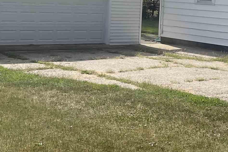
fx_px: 557
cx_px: 146
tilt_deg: -1.9
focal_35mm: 88
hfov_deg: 23.1
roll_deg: -2.7
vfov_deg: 15.3
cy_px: 9
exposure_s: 1/2755
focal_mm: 5.1
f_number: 1.6
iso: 50
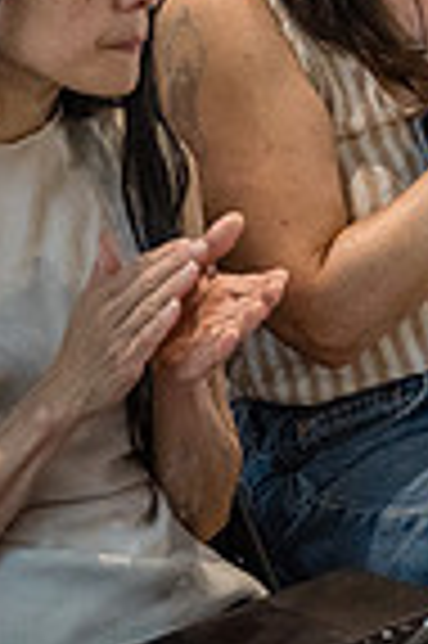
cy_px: 83
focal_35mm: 169
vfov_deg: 12.1
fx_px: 3021
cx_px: 180
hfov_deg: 8.1
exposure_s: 1/320
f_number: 4
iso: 4000
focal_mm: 40
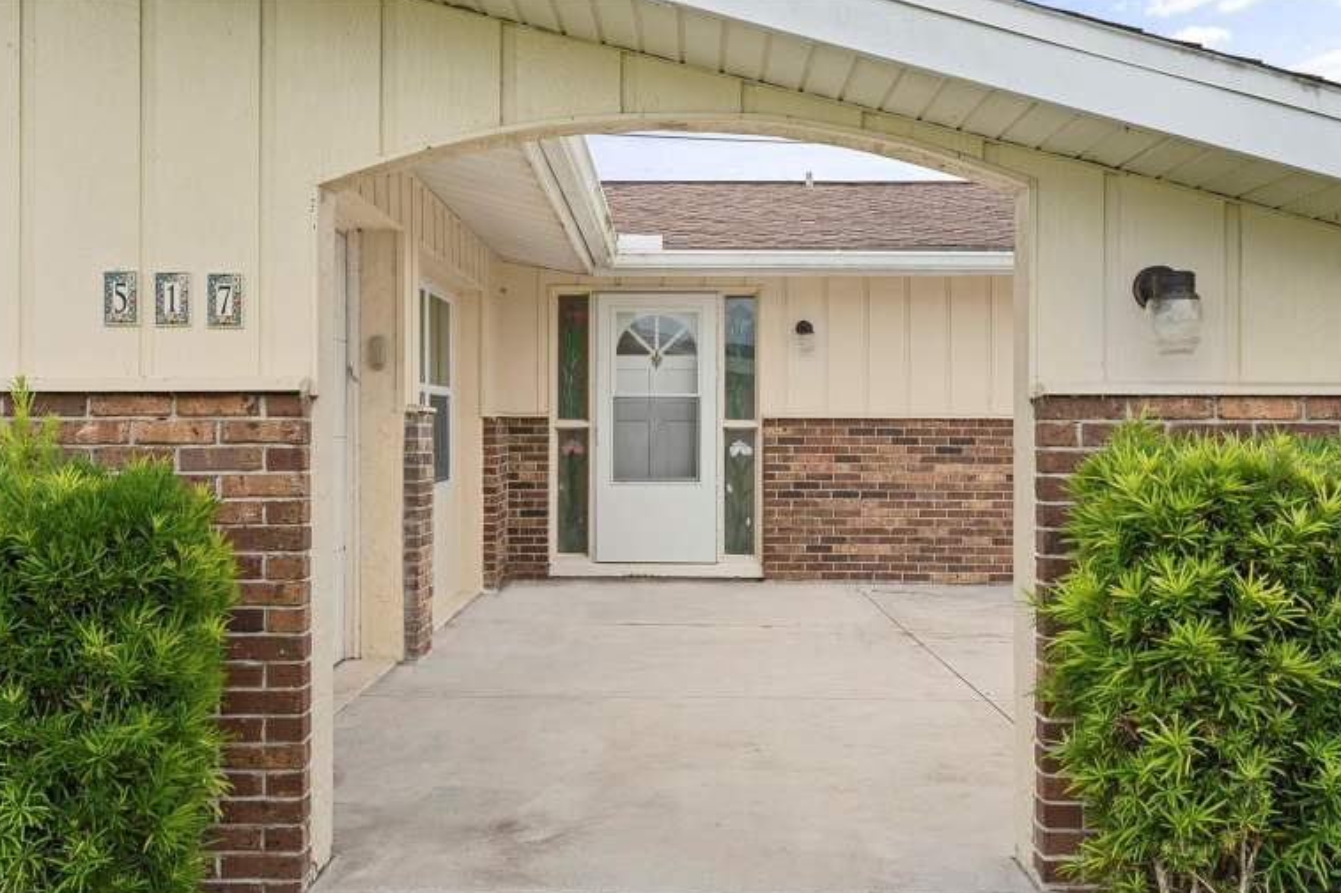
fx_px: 1378
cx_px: 659
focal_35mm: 37
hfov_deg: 51.9
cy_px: 465
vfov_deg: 35.9
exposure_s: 1/60
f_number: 8
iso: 400
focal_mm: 35
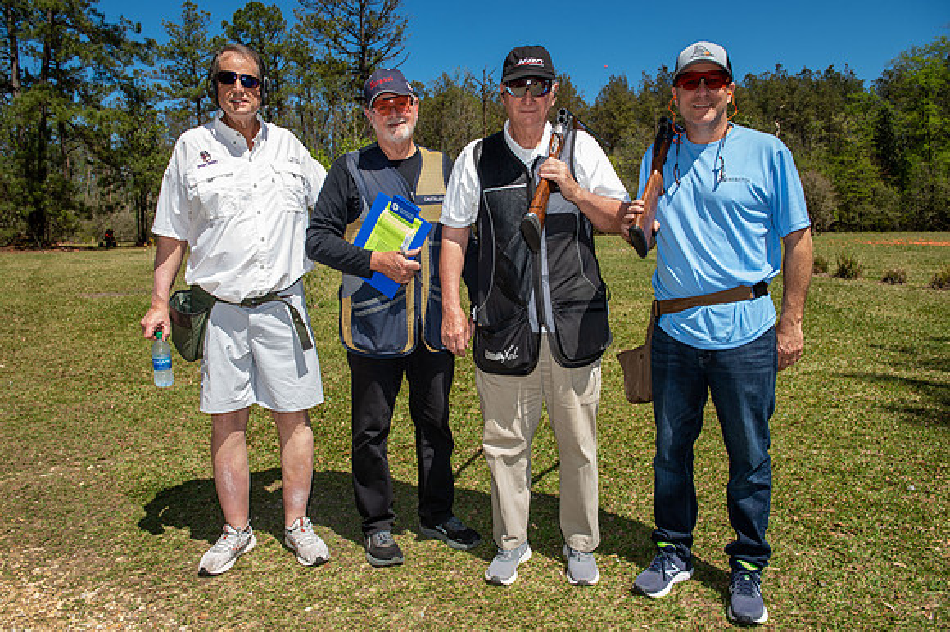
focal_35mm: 27
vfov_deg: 47.9
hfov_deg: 67.4
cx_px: 475
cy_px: 316
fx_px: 712
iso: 50
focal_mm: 27
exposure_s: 1/250
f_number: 6.3
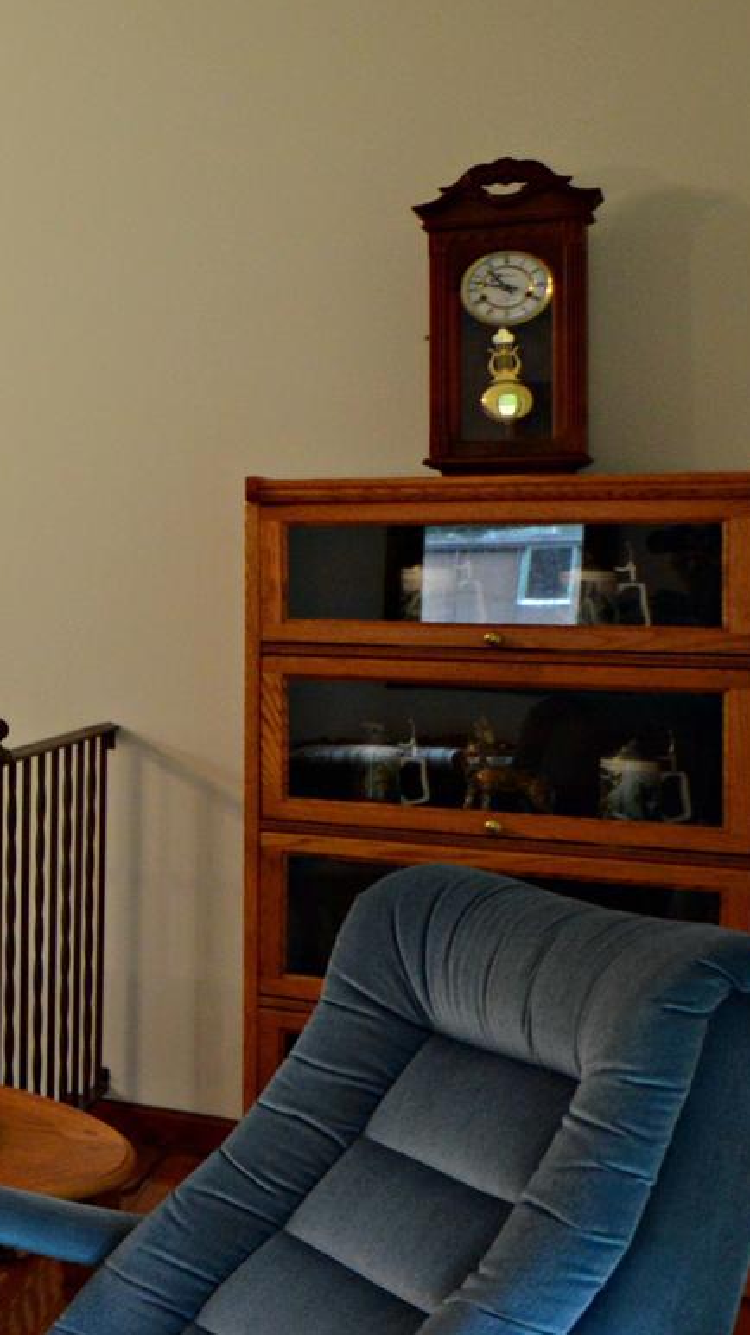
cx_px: -968
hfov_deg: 15.5
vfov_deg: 41.2
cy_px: 578
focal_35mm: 50
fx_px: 1769
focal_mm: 12
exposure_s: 1/25
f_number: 3.8
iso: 800
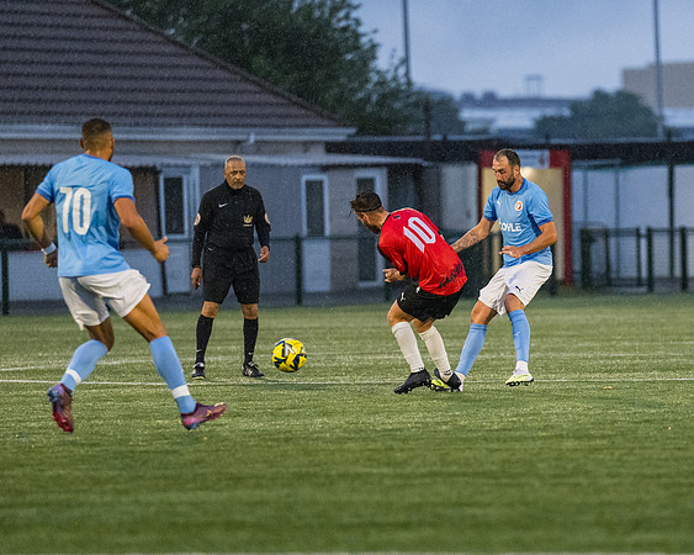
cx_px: 509
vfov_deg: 4.2
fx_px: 7518
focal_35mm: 366
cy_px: 329
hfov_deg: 5.3
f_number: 2.8
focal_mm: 200
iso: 4000
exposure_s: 1/1000
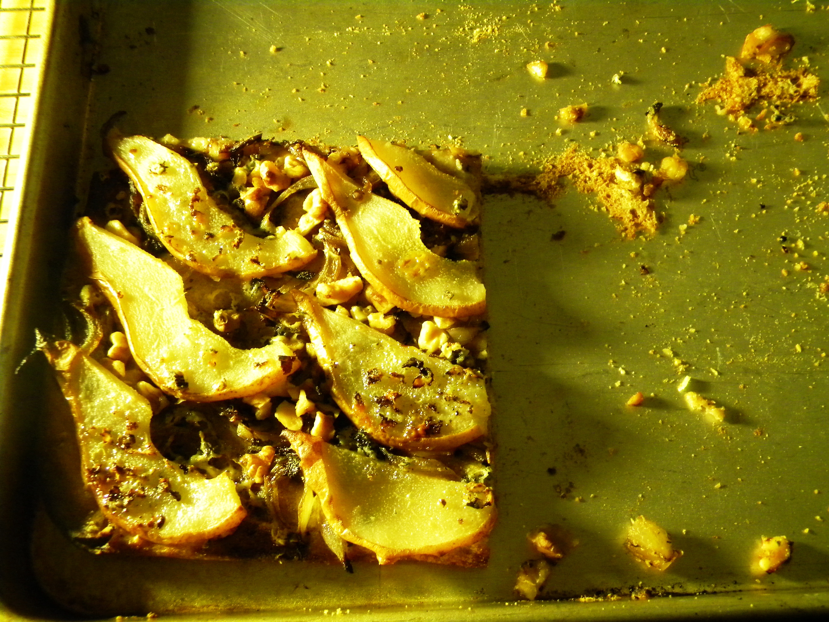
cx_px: 414
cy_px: 311
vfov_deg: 39.7
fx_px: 862
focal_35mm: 36
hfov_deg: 51.4
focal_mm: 6.4
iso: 400
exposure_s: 1/25.8
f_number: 3.7
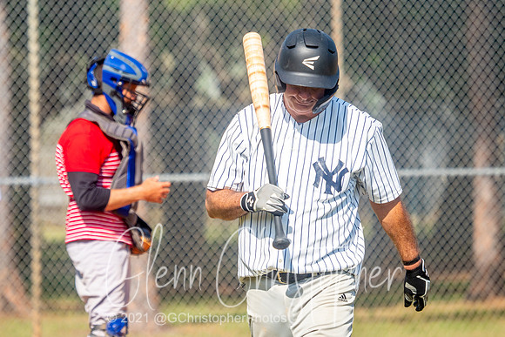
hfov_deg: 4.4
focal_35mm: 467
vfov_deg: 2.9
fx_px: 6555
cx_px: 236
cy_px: 135
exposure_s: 1/1600
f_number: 4
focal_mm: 210
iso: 200
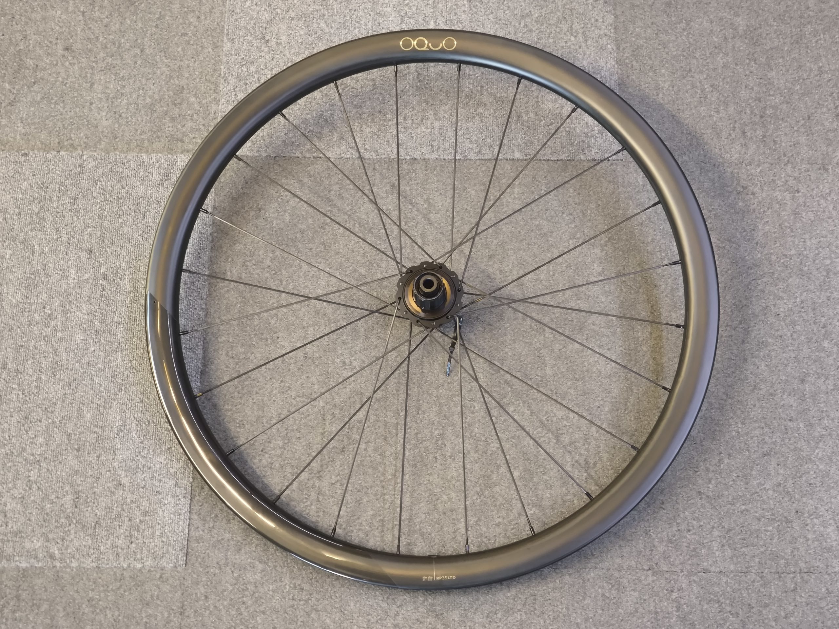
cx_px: 420
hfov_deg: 38.2
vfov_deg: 29.1
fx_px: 1212
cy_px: 314
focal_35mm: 50
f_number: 1.9
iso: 800
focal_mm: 7.1
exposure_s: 1/50
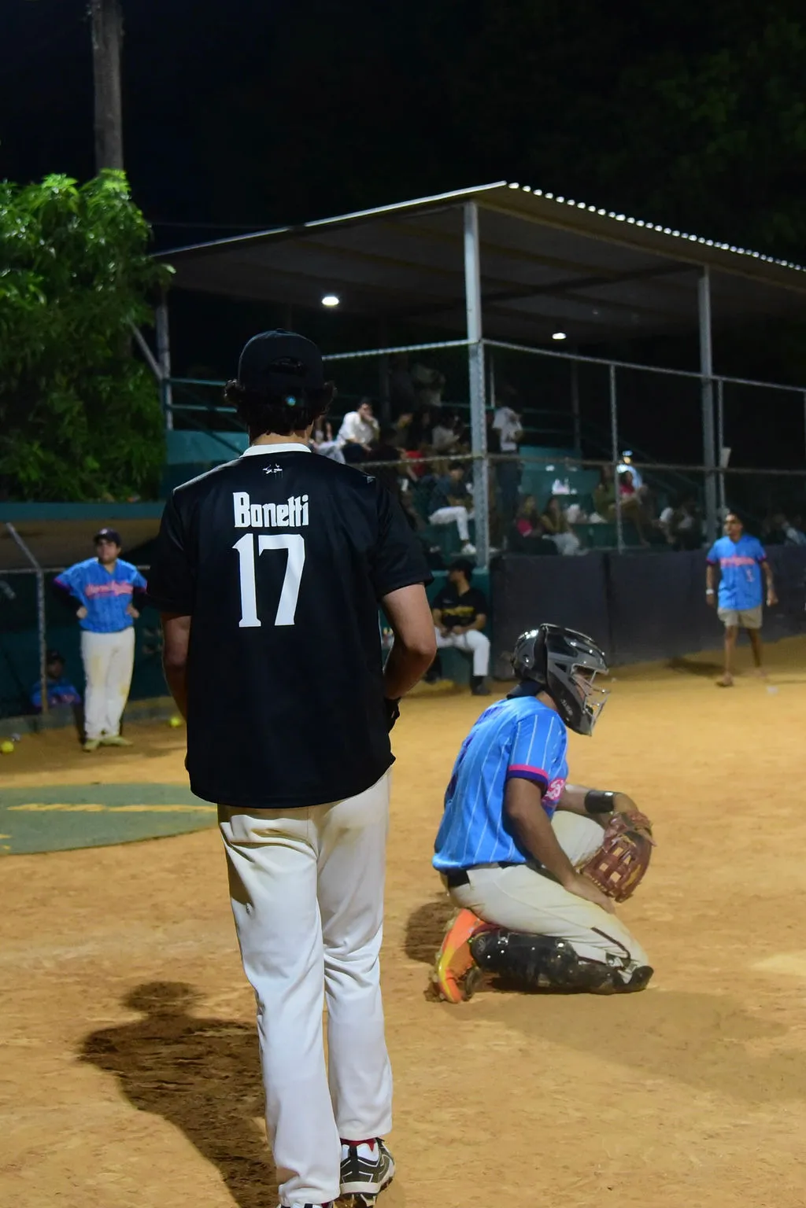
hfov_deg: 35.1
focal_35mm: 38
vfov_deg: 50.7
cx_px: 403
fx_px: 1276
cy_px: 604
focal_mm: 38
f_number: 4
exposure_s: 1/640
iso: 5000
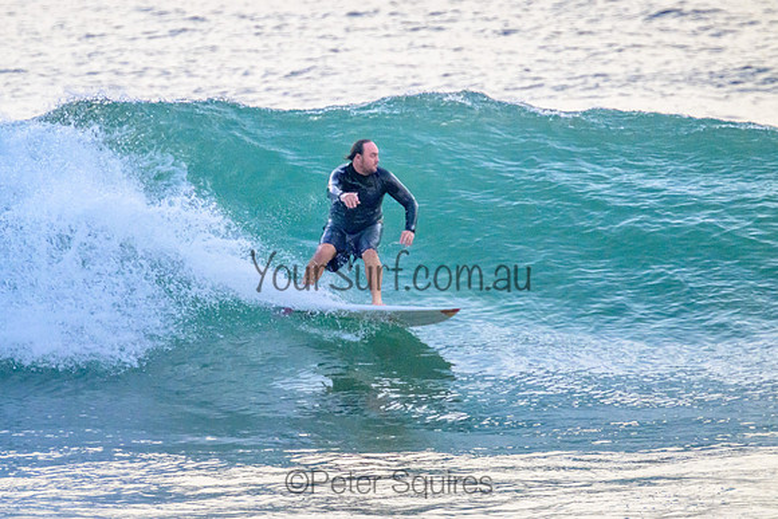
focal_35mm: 908
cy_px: 248
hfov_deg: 2.3
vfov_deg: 1.5
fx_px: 19630
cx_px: 336
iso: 3600
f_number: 11
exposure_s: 1/2000
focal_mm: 800
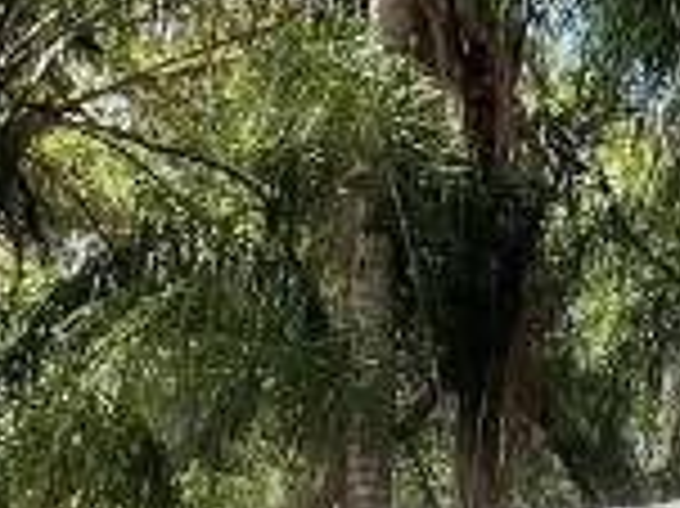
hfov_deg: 10.2
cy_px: 598
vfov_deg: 8.3
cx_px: 1428
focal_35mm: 176
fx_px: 3455
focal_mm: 4.2
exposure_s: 1/1014
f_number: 1.6
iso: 32
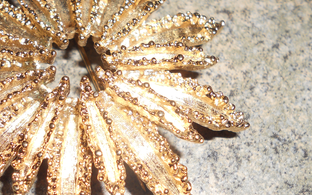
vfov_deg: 22.8
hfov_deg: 35.2
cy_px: 92
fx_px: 485
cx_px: 93
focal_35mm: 57
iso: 80
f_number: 8.8
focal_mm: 5.8
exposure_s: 1/25
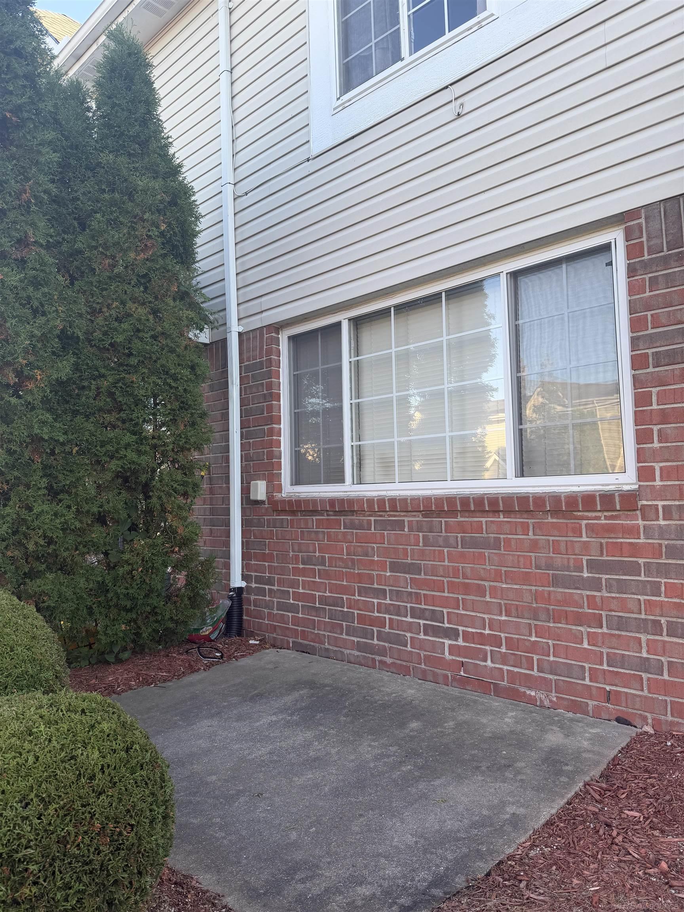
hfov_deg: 56.8
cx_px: 342
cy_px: 456
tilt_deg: +4.7
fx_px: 632
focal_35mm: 24
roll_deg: +1.5
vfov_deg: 71.6
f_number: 1.78
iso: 80
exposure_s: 1/387
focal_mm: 6.76
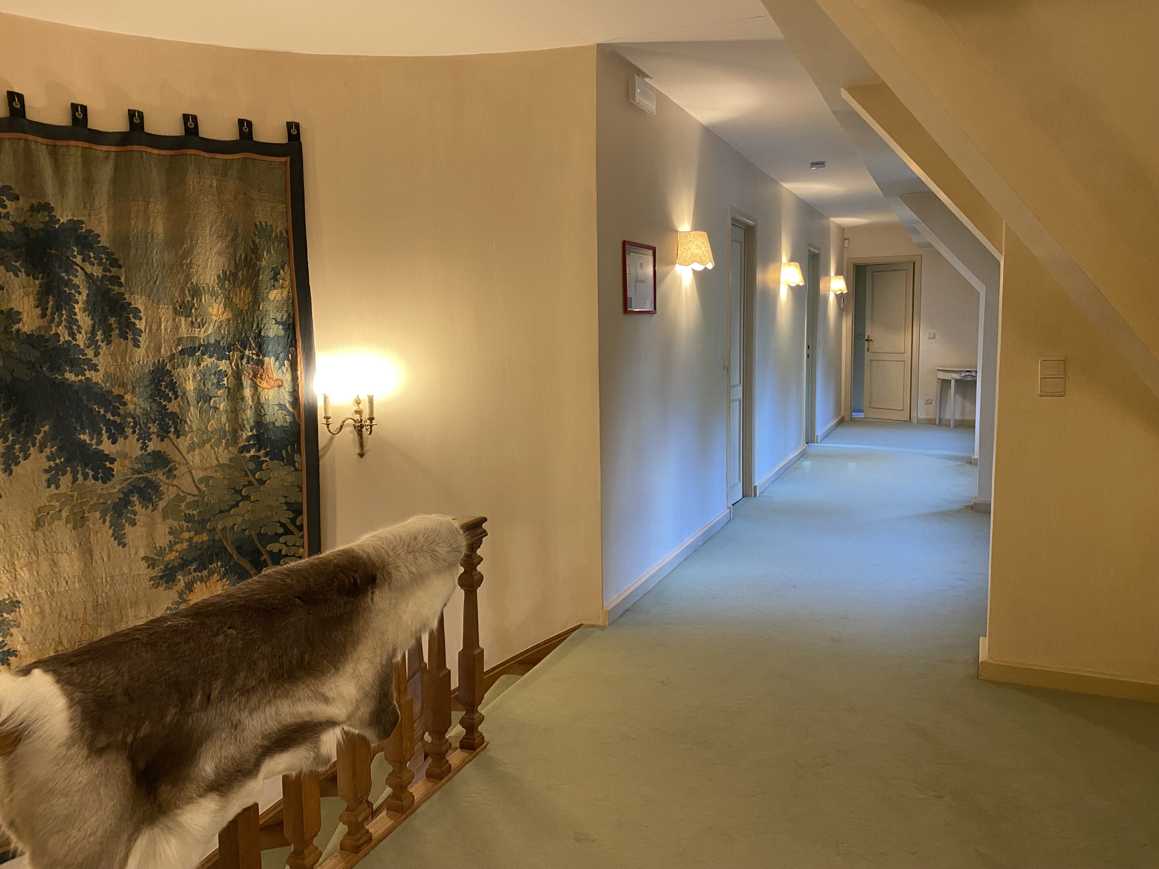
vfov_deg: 53.1
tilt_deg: -6.0
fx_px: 871
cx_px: 580
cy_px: 434
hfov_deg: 67.3
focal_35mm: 26
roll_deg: +1.0
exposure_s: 1/50
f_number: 1.8
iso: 200
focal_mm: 4.25
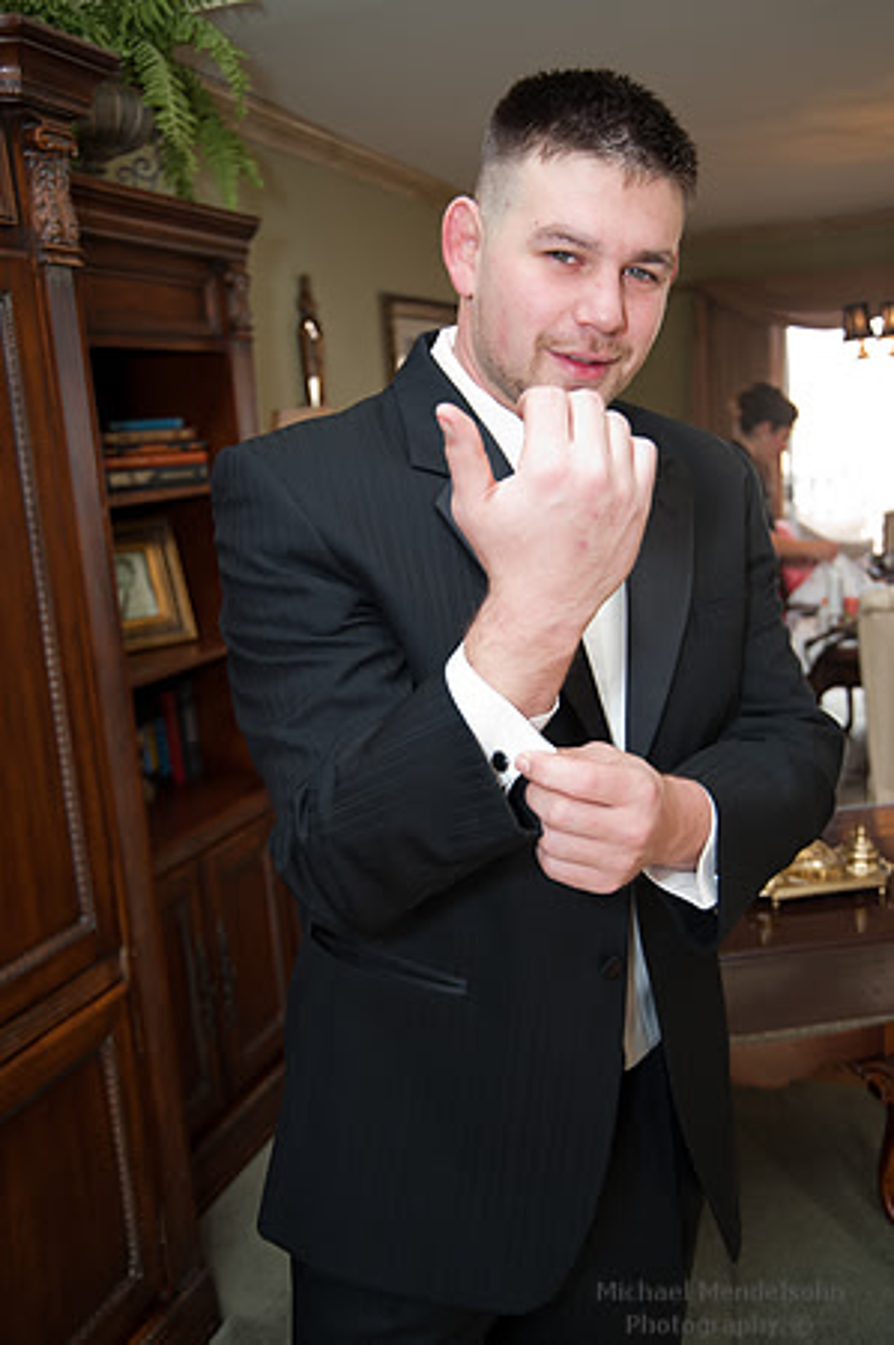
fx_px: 1307
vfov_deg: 54.5
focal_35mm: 35
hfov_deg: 37.8
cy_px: 672
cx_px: 447
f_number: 4.5
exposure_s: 1/80
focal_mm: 35
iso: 640
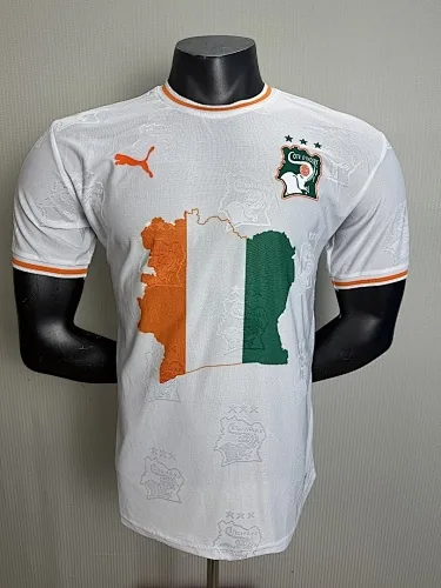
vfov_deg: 71.6
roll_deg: +0.0
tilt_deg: -11.1
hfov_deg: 56.8
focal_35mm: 24
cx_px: 220
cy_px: 294
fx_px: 408
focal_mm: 6.76
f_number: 1.78
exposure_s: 1/100
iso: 80
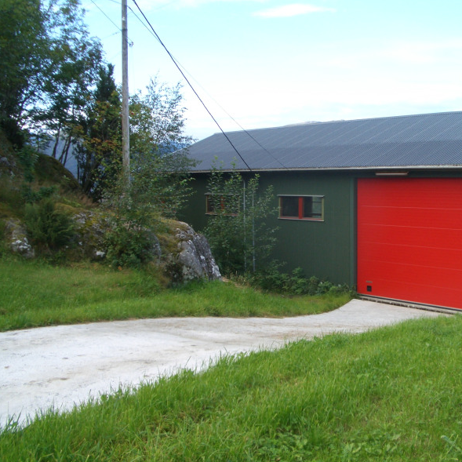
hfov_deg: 39.7
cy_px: 235
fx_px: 634
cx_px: 298
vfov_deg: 40.0
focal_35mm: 42
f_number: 4.3
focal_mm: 5.8
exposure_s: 1/100
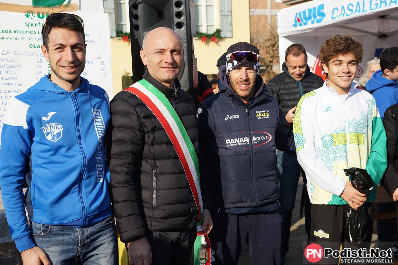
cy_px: 132
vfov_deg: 33.4
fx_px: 442
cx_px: 199
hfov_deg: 48.5
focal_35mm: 40
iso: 100
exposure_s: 1/320
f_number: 5.6
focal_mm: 40
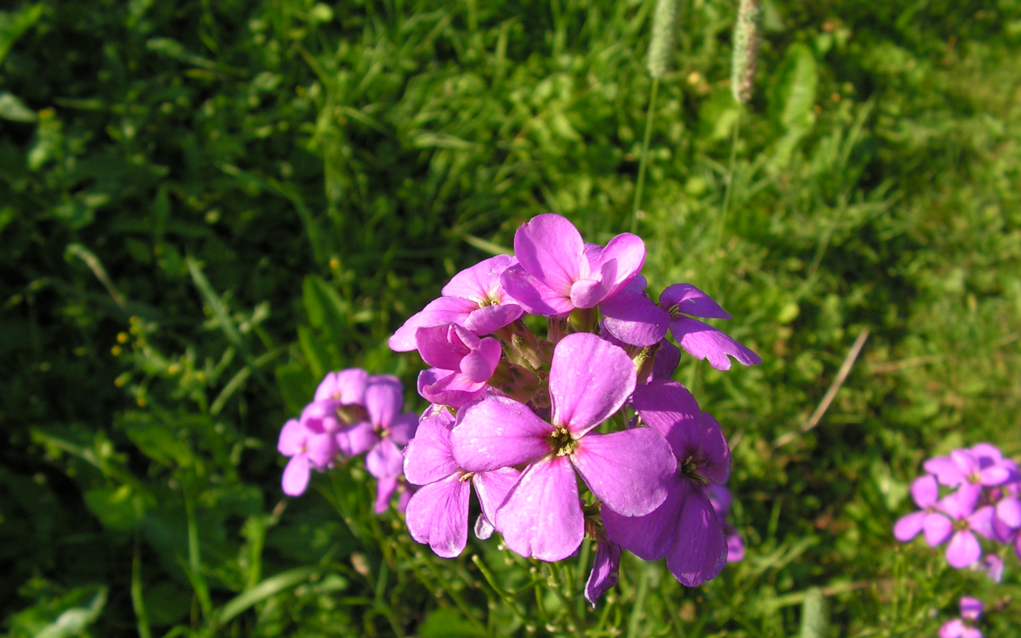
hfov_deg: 50.4
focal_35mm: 39
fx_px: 1085
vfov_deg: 32.7
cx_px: 516
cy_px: 373
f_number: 4.8
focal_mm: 6
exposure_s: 1/250
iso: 64
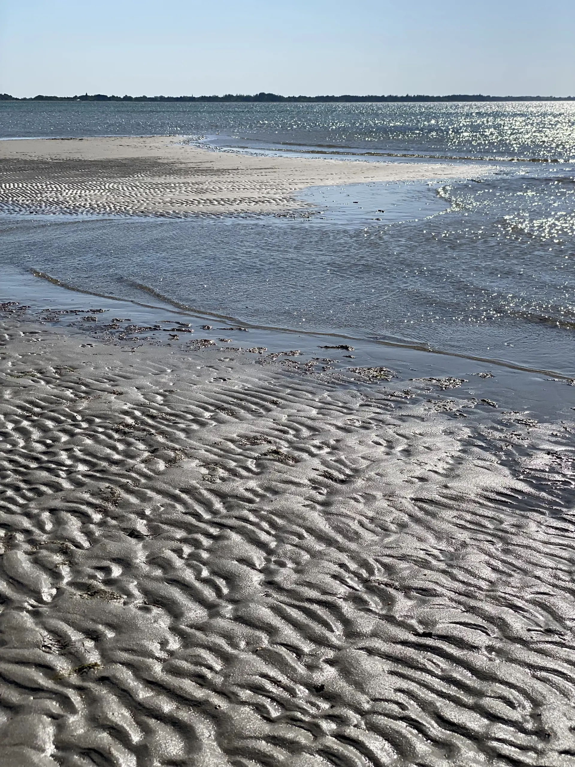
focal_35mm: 52
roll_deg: +0.3
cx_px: 288
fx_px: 1152
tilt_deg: -12.5
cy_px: 384
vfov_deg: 36.8
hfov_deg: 28.0
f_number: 2
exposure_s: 1/4348
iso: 25
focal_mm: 6
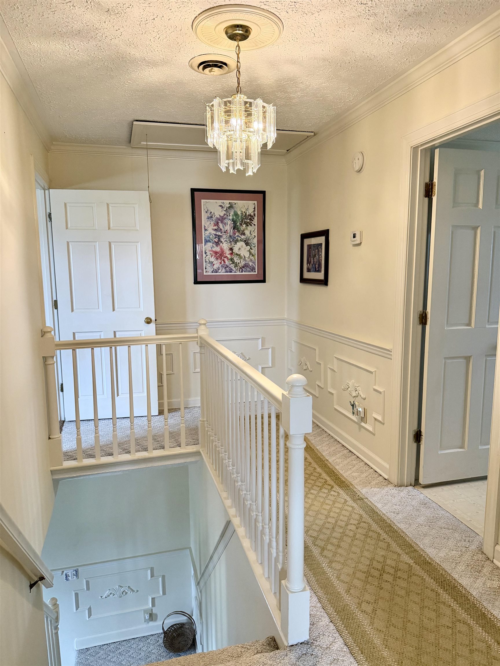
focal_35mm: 24
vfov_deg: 71.6
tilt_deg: -8.3
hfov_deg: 56.8
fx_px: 462
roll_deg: +1.1
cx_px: 250
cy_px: 333
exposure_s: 1/120
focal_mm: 6.76
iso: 320
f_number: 1.78
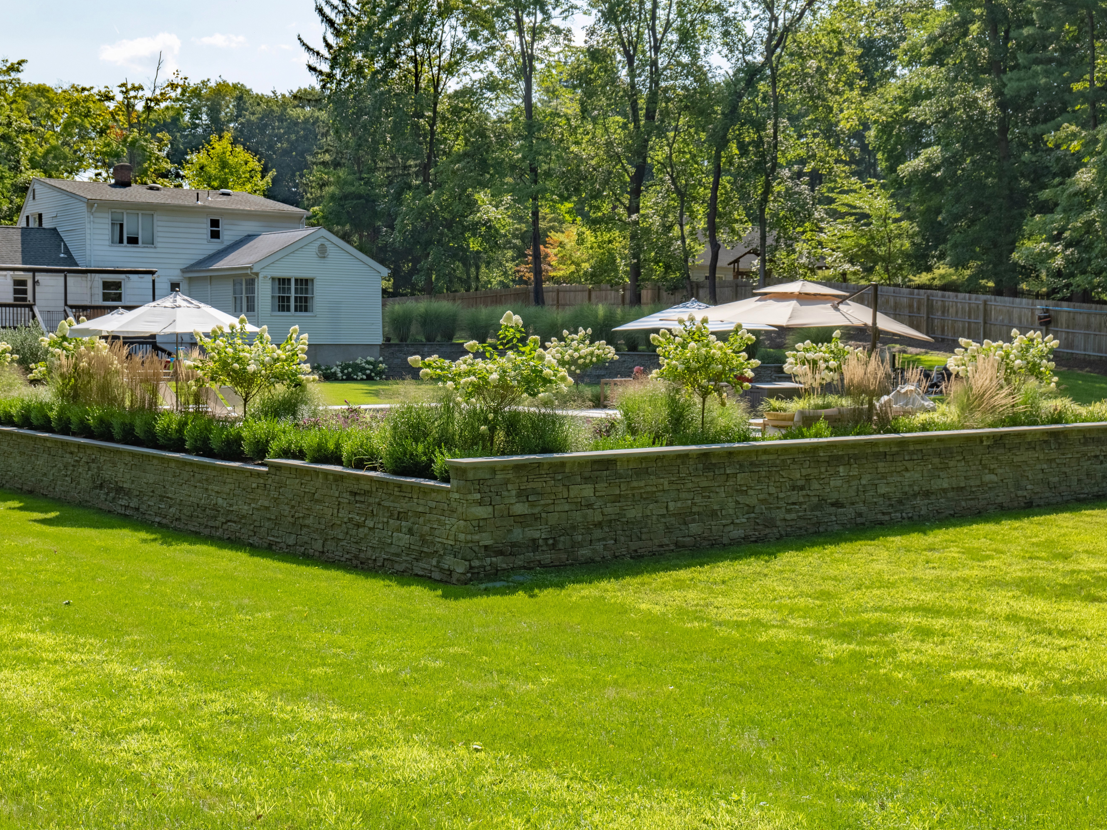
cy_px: 412
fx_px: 1439
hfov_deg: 42.0
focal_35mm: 45
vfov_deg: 32.2
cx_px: 476
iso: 640
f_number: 9
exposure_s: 1/5000
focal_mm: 41
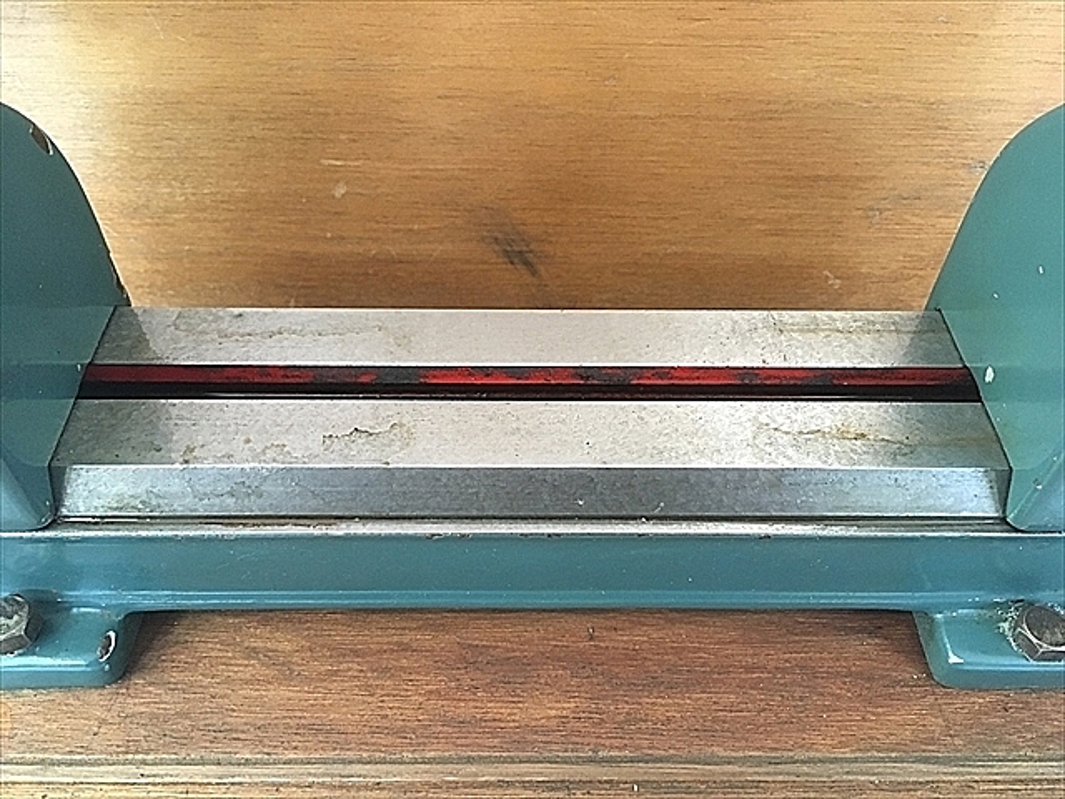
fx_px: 892
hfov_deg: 61.7
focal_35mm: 29
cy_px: 400
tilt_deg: -48.1
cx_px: 532
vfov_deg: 48.2
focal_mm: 4.15
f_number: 2.2
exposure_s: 1/24
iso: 200
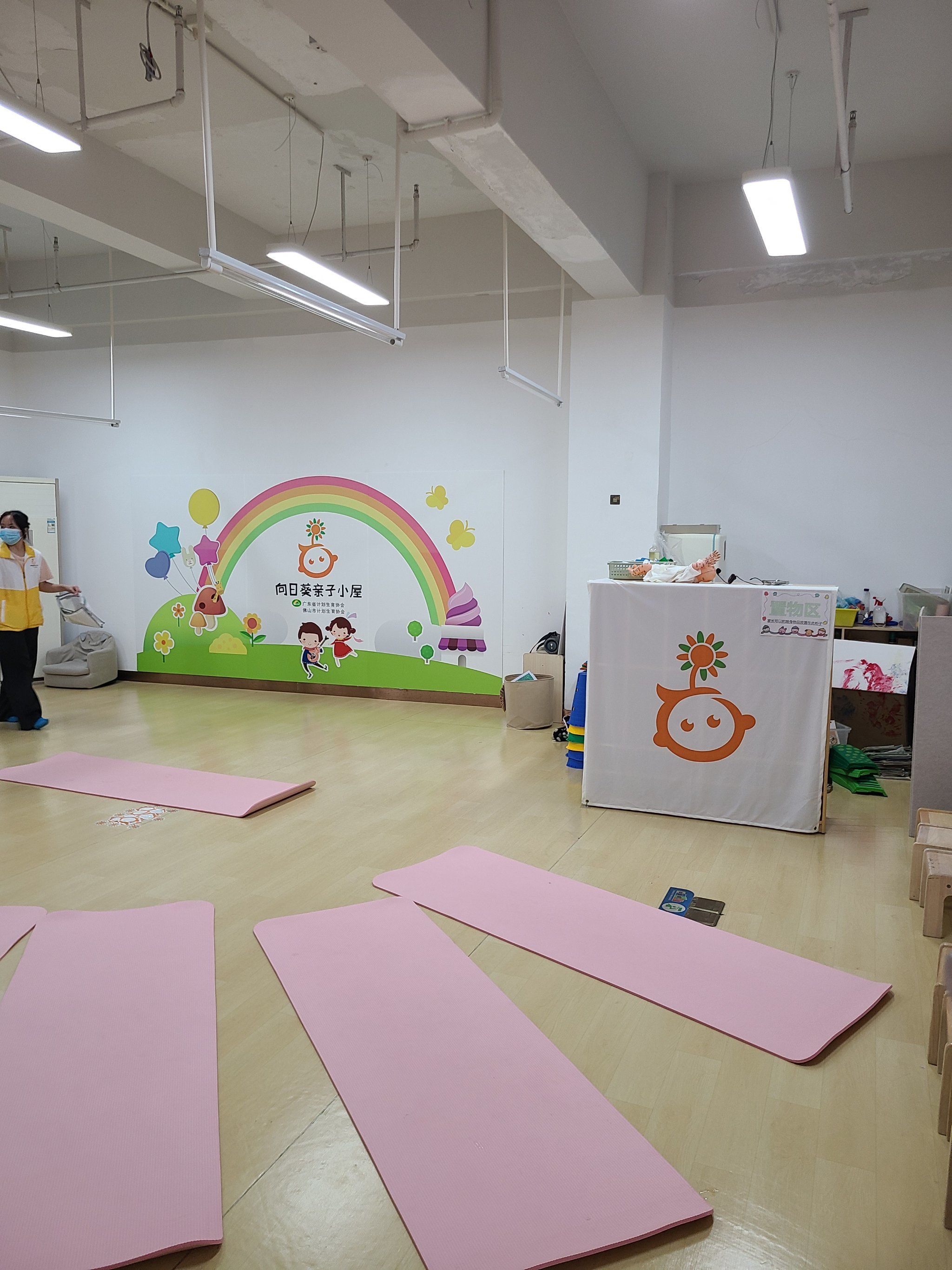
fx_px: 953
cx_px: 476
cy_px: 635
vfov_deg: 67.3
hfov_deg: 53.1
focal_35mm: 26
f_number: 1.8
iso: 100
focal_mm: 5.4
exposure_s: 1/50
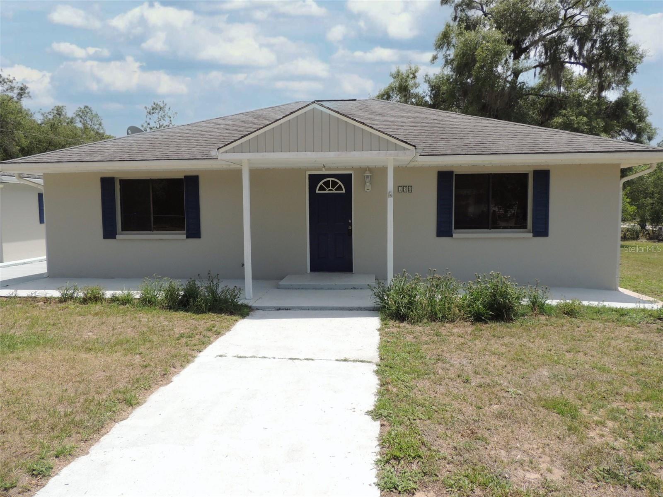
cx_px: 332
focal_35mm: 24
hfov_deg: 71.6
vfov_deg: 56.8
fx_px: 460
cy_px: 248
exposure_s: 1/1250
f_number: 3
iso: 100
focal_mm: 4.3
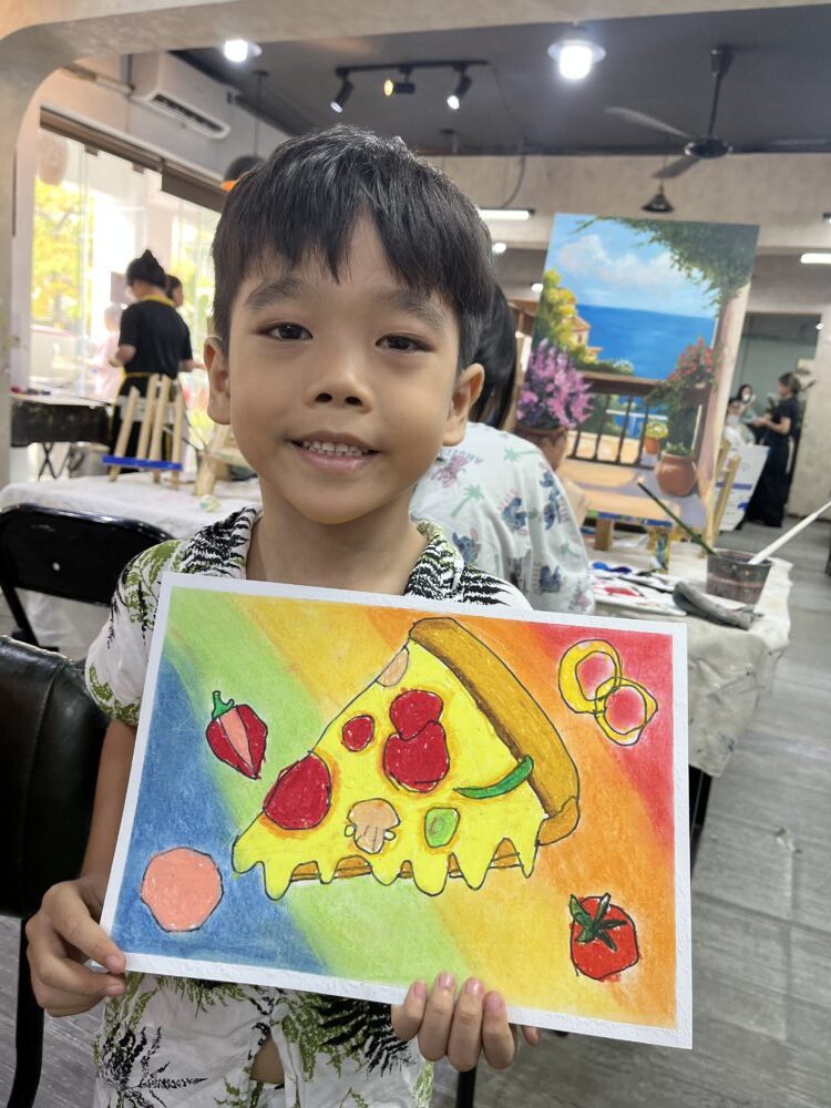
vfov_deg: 67.3
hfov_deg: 53.1
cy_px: 554
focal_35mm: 26
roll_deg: -5.1
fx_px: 832
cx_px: 416
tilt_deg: -10.9
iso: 125
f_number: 1.6
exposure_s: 1/121
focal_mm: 5.1
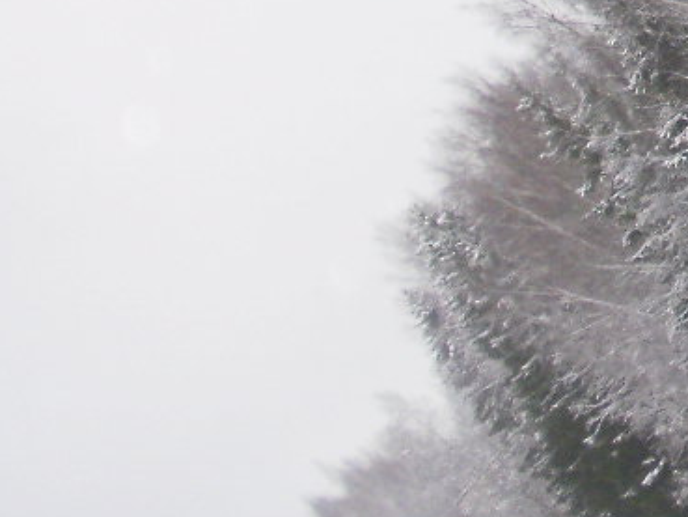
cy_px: -267
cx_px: 1413
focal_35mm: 156
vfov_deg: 9.3
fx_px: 3102
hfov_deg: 11.3
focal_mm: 6.3
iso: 100
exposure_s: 1/160
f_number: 3.5
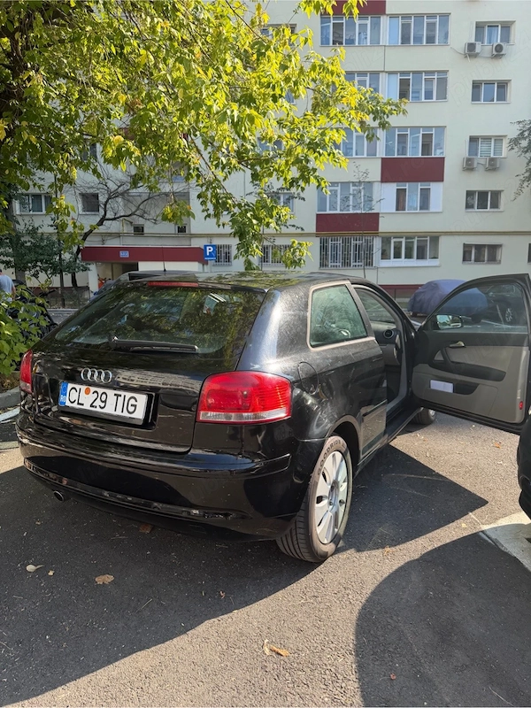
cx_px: 266
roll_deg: -0.1
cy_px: 354
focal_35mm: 24
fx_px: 491
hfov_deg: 56.8
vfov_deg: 71.6
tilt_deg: -8.2
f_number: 1.78
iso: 100
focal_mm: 6.76
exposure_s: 1/1553
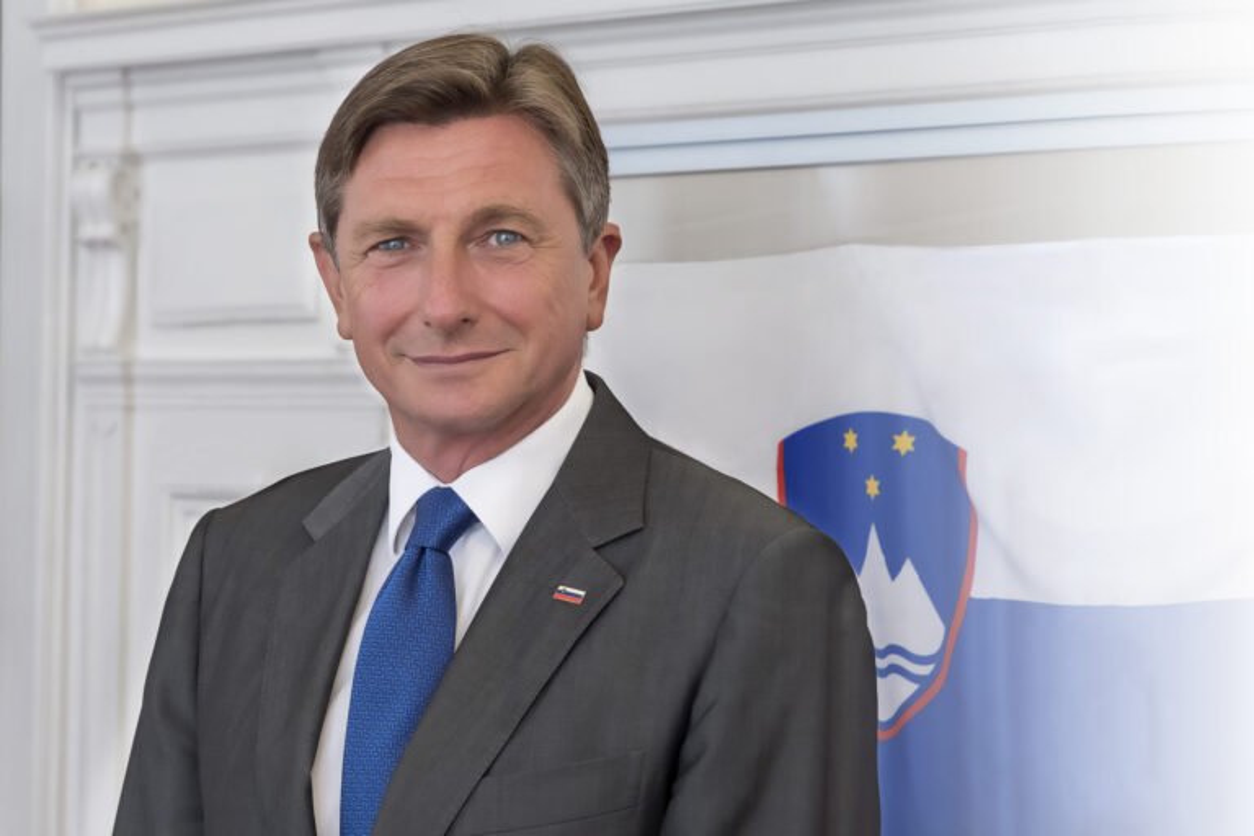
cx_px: 627
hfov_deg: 16.1
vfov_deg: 10.8
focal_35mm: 128
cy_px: 418
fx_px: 4441
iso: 1000
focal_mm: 85
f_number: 6.3
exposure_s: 1/80
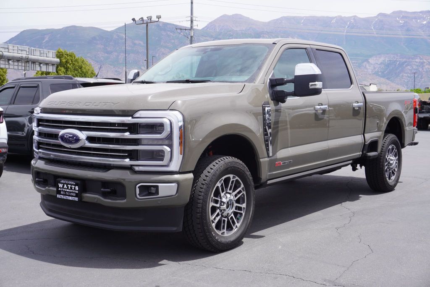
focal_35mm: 45
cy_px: 144
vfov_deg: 29.9
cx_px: 215
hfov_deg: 43.6
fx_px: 538
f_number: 10
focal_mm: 30
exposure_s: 1/125
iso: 100
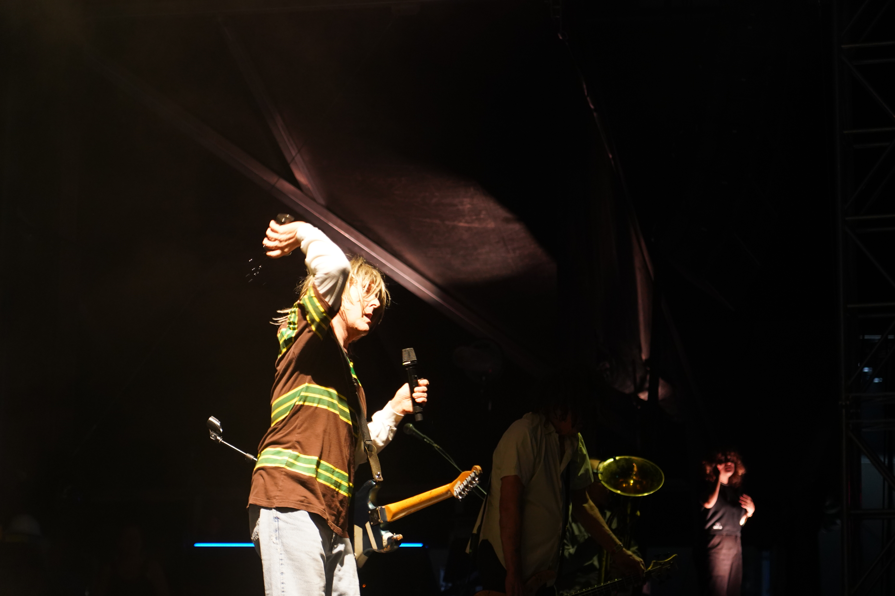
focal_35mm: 105
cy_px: 298
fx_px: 2610
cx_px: 448
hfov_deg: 19.5
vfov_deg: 13.0
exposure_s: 1/160
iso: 2500
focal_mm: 105
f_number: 4
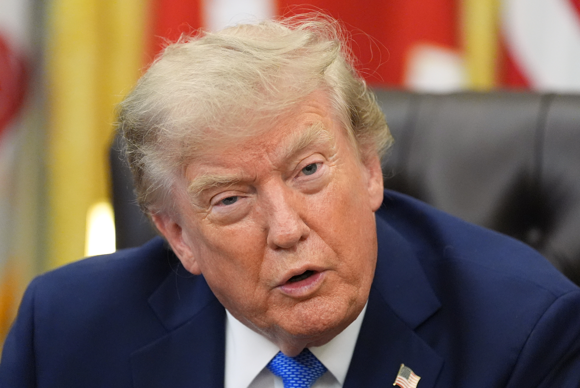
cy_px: 194
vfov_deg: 4.6
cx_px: 290
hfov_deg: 6.9
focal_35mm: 300
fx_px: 4837
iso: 5000
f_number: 2.8
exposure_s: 1/400
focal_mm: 200
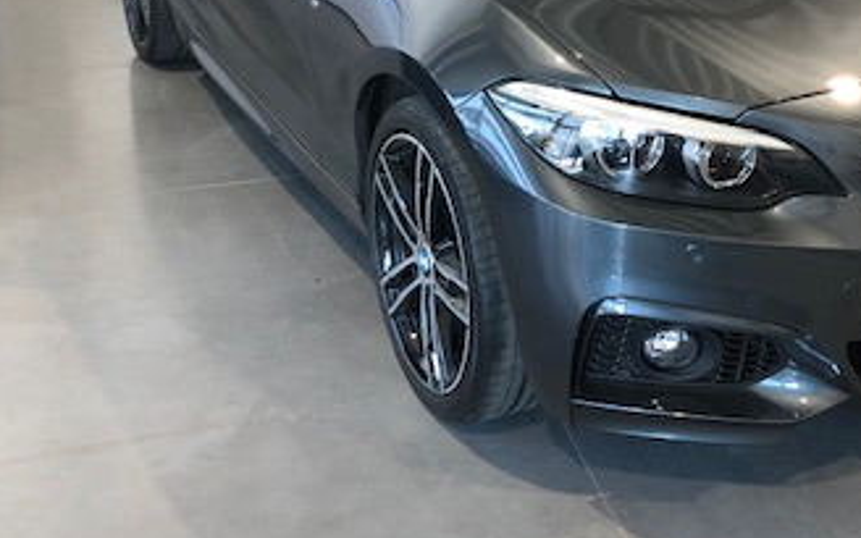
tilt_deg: -16.6
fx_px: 1361
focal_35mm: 58
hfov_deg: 34.4
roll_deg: -1.0
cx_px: 648
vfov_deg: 21.7
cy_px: 26
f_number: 1.8
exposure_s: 1/25
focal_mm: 3.99
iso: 40
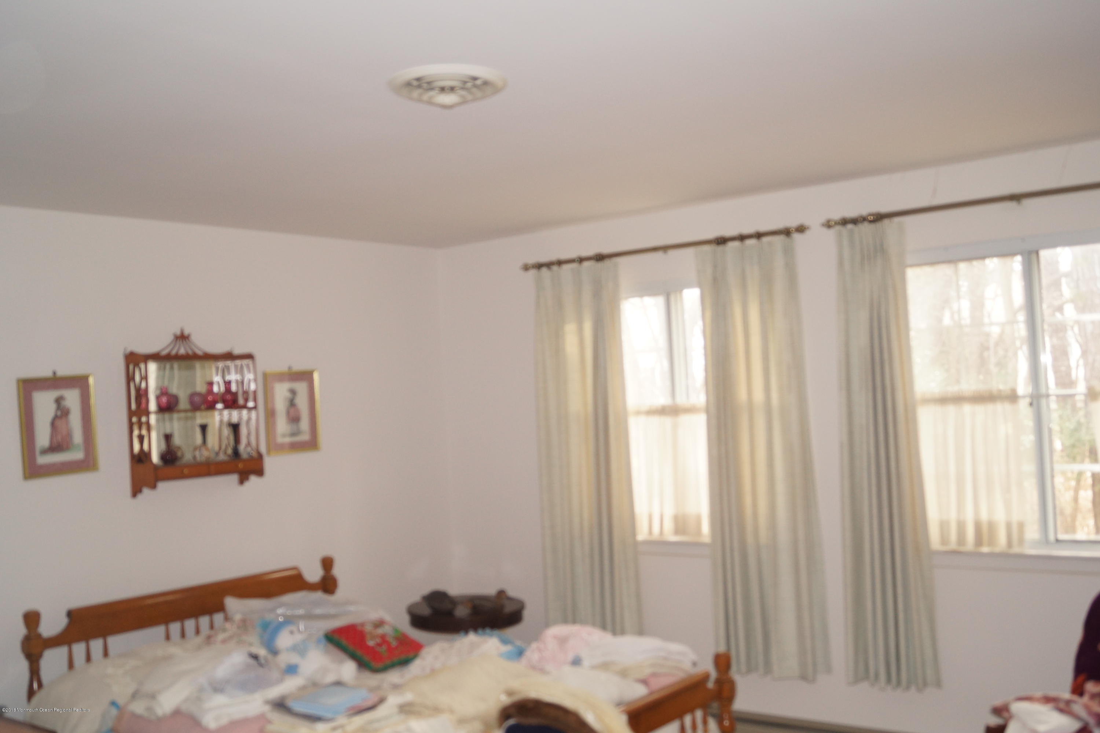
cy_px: 366
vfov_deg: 36.9
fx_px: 1100
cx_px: 550
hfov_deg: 53.1
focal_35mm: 36
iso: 400
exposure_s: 1/60
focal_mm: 24
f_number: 4
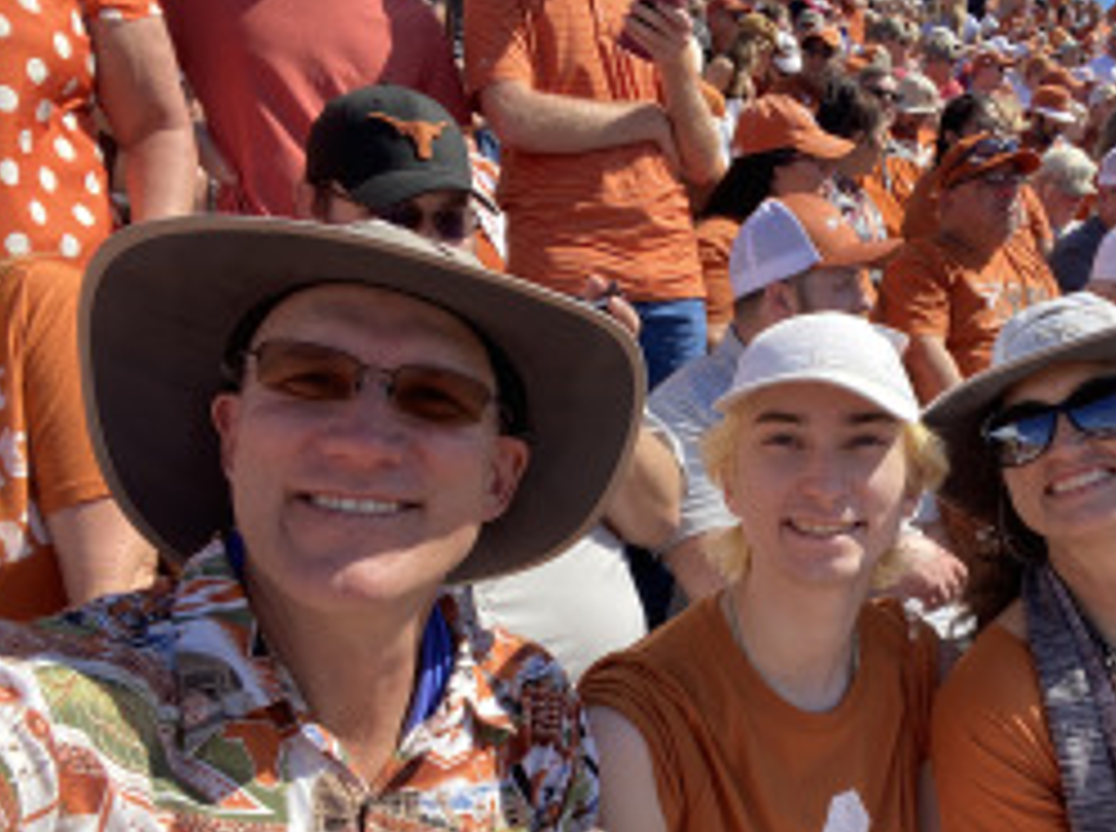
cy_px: 531
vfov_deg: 41.3
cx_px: 792
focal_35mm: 34
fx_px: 1094
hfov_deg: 52.4
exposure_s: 1/410
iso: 25
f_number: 2.2
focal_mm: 2.71
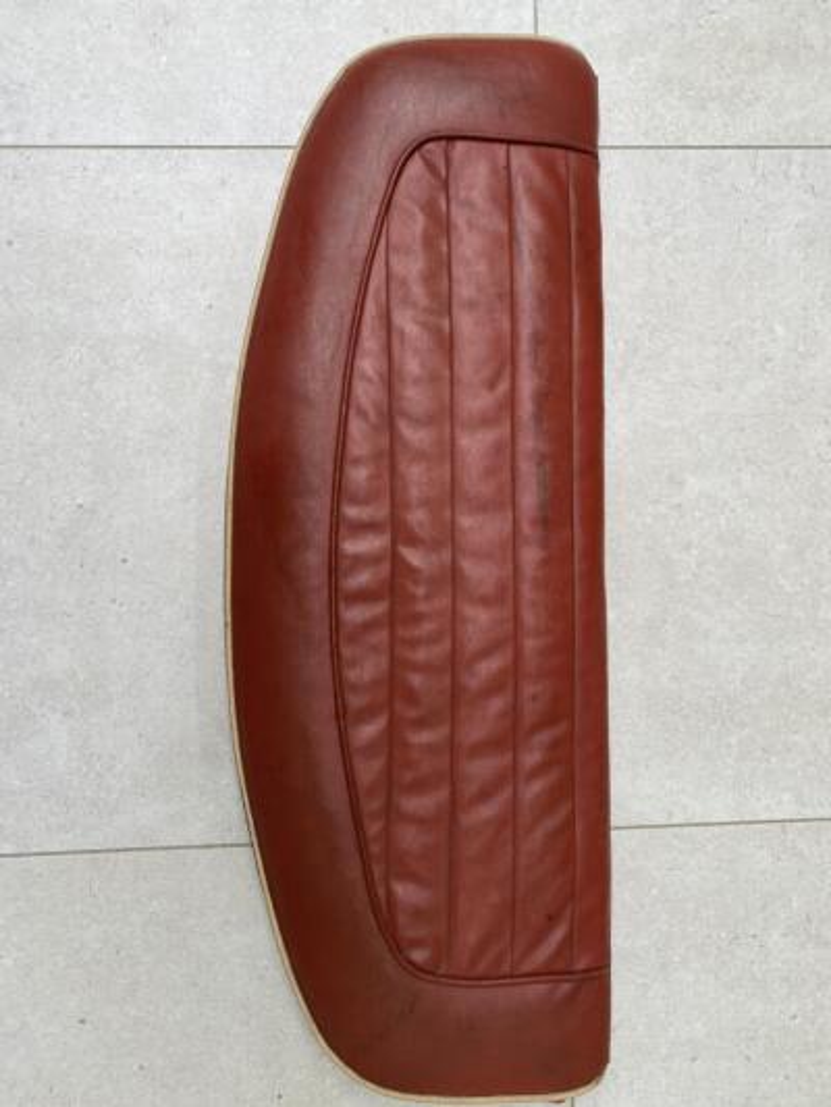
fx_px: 832
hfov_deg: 53.1
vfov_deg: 67.3
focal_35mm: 26
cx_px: 416
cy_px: 554
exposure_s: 1/281
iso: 32
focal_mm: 4.25
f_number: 1.8
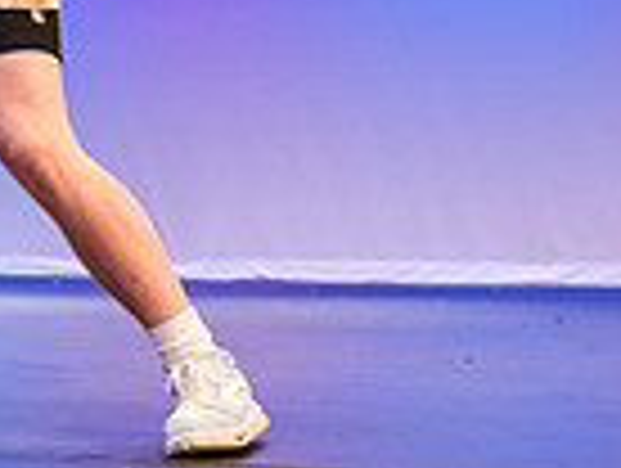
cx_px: -225
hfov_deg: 18.5
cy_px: -209
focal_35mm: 97
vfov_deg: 14.4
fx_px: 1743
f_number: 3.2
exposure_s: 1/320
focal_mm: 24
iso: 4000
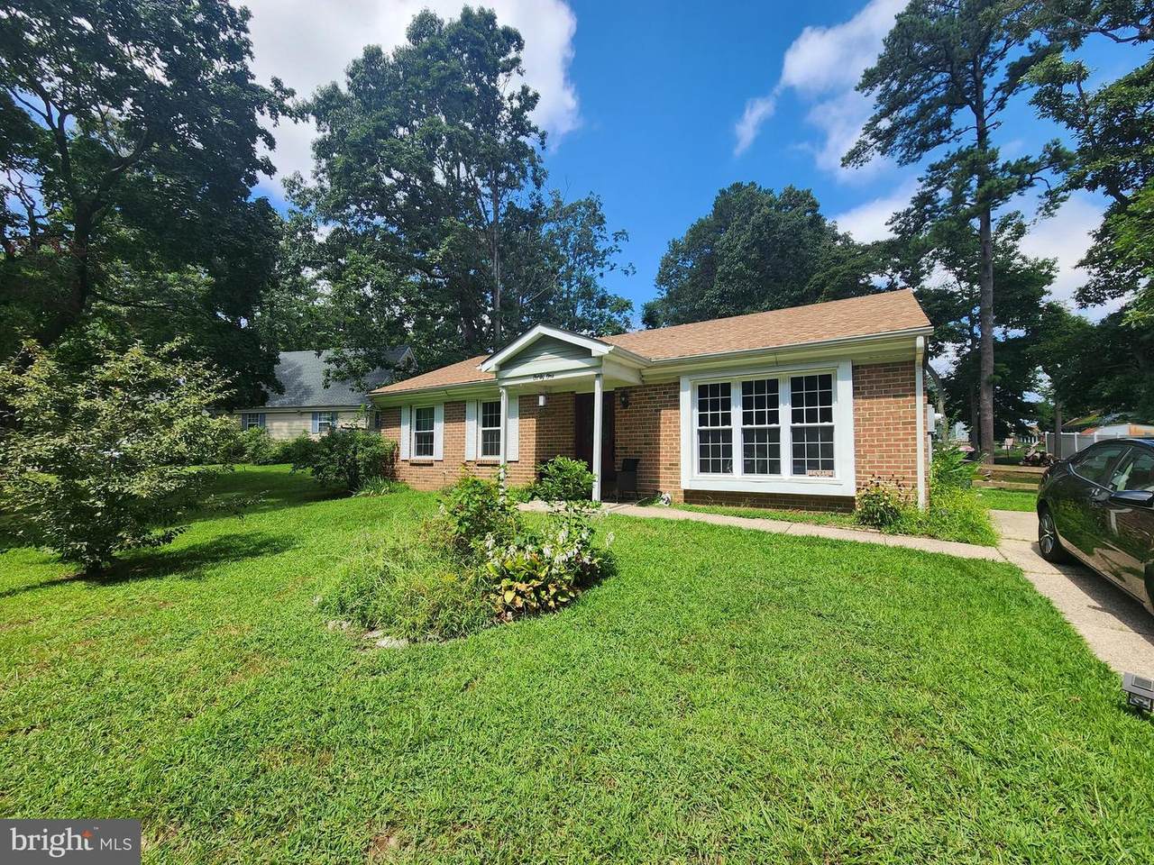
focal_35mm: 13
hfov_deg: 106.2
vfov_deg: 89.9
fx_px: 433
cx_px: 577
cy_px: 432
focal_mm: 2.2
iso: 50
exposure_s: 1/1238
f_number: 2.2
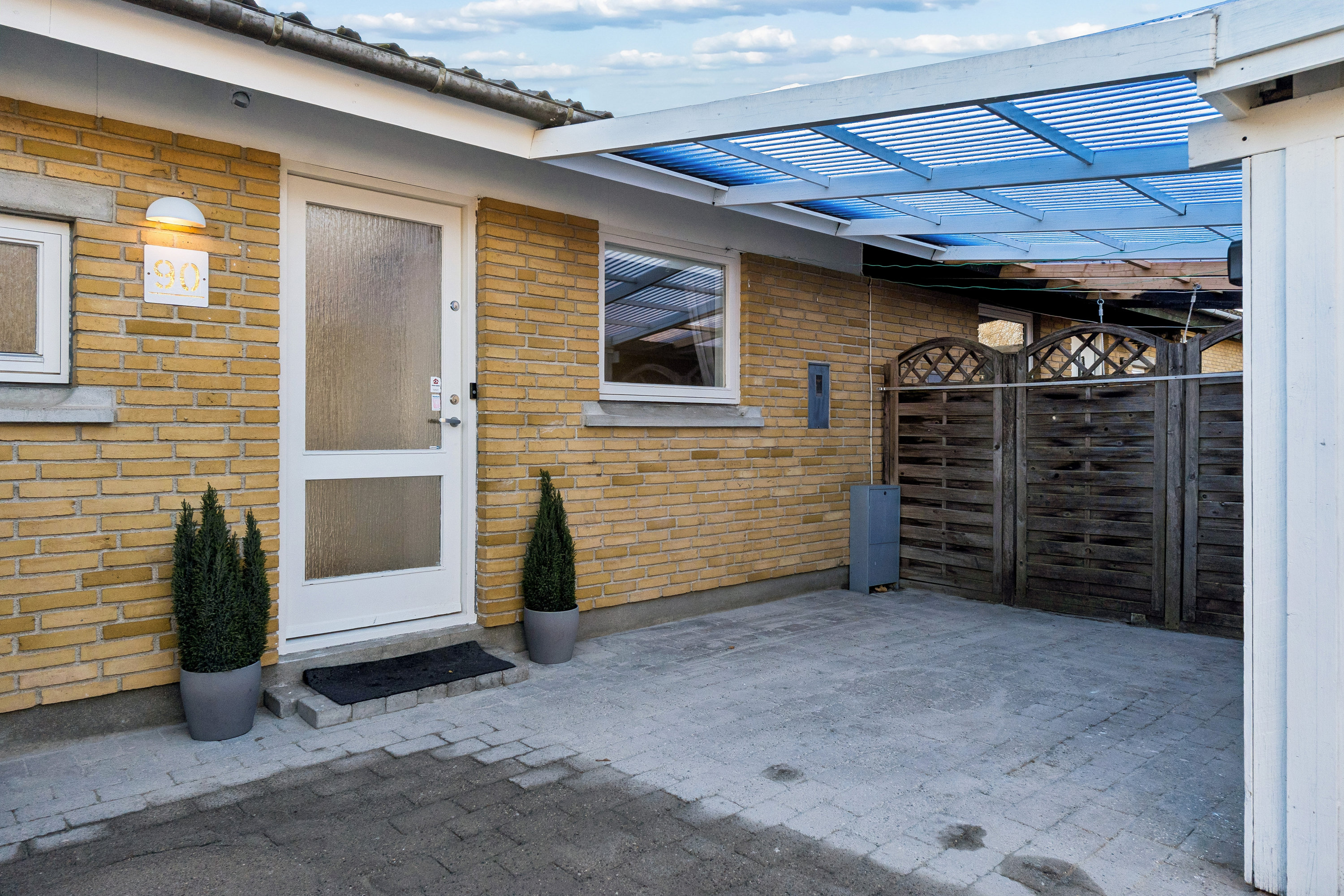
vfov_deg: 53.1
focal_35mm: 24
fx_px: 896
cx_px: 672
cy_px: 448
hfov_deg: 73.7
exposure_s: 1/200
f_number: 8
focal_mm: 16
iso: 200
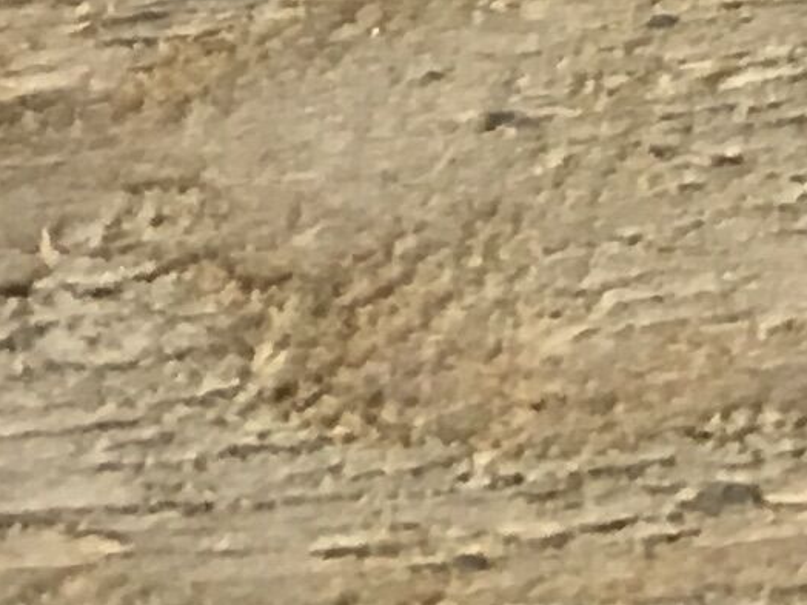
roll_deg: +2.4
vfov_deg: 6.0
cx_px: 2190
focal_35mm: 223
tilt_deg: -36.0
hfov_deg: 7.9
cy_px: -1446
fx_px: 5199
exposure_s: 1/17
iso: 40
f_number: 2.2
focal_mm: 4.15
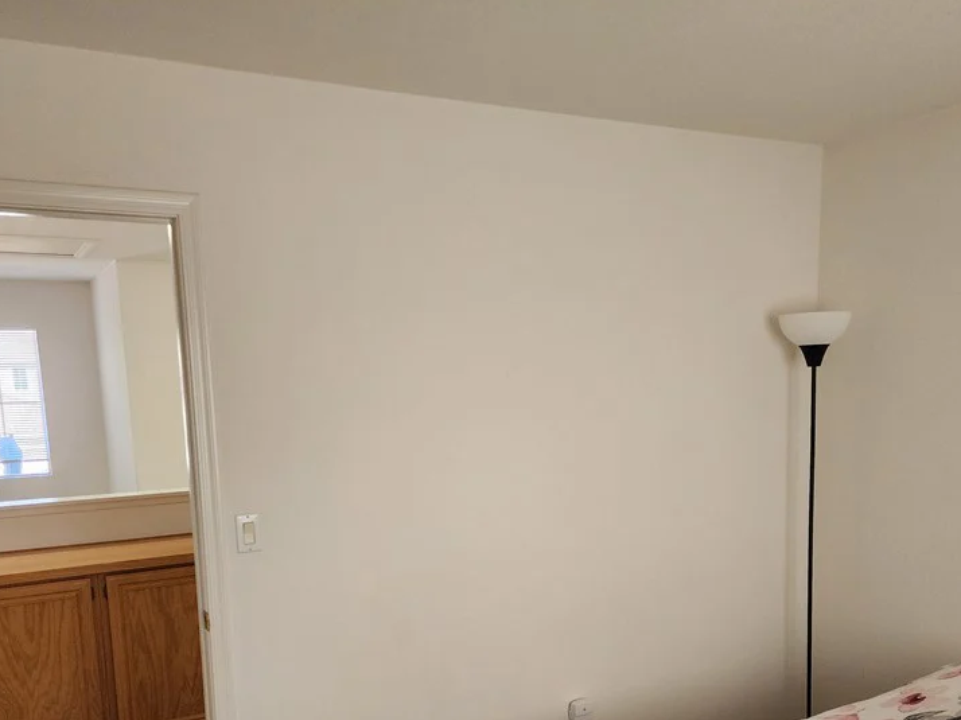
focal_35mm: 33
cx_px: 510
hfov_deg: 55.3
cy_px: 506
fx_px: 916
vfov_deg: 42.1
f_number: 1.8
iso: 500
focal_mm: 6.4
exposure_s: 1/120
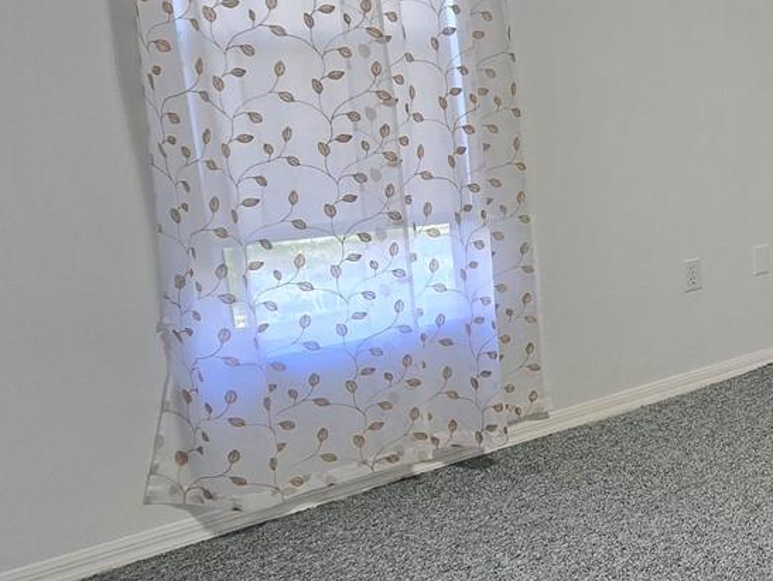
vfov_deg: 37.6
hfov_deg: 35.8
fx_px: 849
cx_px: 968
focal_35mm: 38
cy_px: 235
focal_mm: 2.2
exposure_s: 1/60
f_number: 2.2
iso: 125
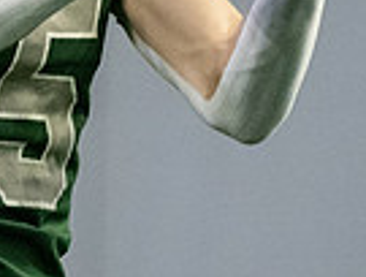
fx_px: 13549
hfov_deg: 1.5
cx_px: 43
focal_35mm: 1278
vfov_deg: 1.2
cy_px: 204
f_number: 2.8
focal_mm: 170
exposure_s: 1/1250
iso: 4000
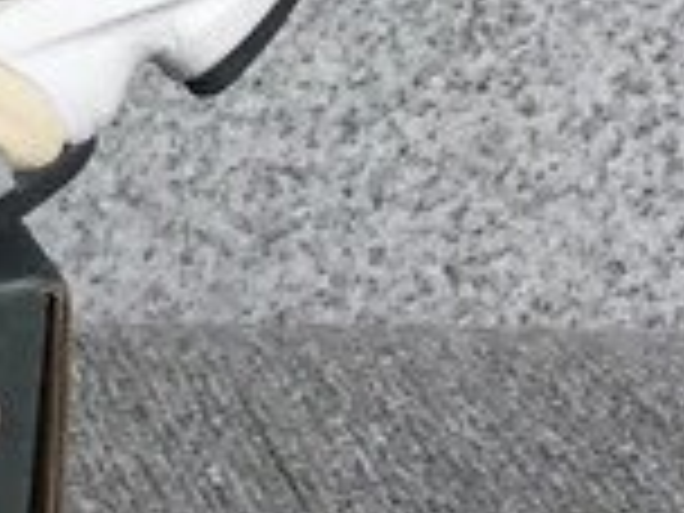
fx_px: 3636
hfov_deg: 9.4
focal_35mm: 184
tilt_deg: -18.9
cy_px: 106
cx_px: -1048
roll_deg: +0.0
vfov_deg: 8.1
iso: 25
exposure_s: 1/337
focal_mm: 3.3
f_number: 2.4
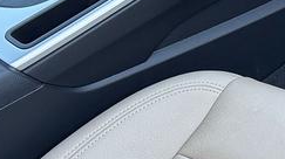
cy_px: -19
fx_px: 1042
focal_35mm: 138
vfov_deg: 8.7
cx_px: 454
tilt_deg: -33.6
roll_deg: +1.8
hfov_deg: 14.3
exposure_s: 1/121
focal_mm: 6.76
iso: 160
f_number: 1.78
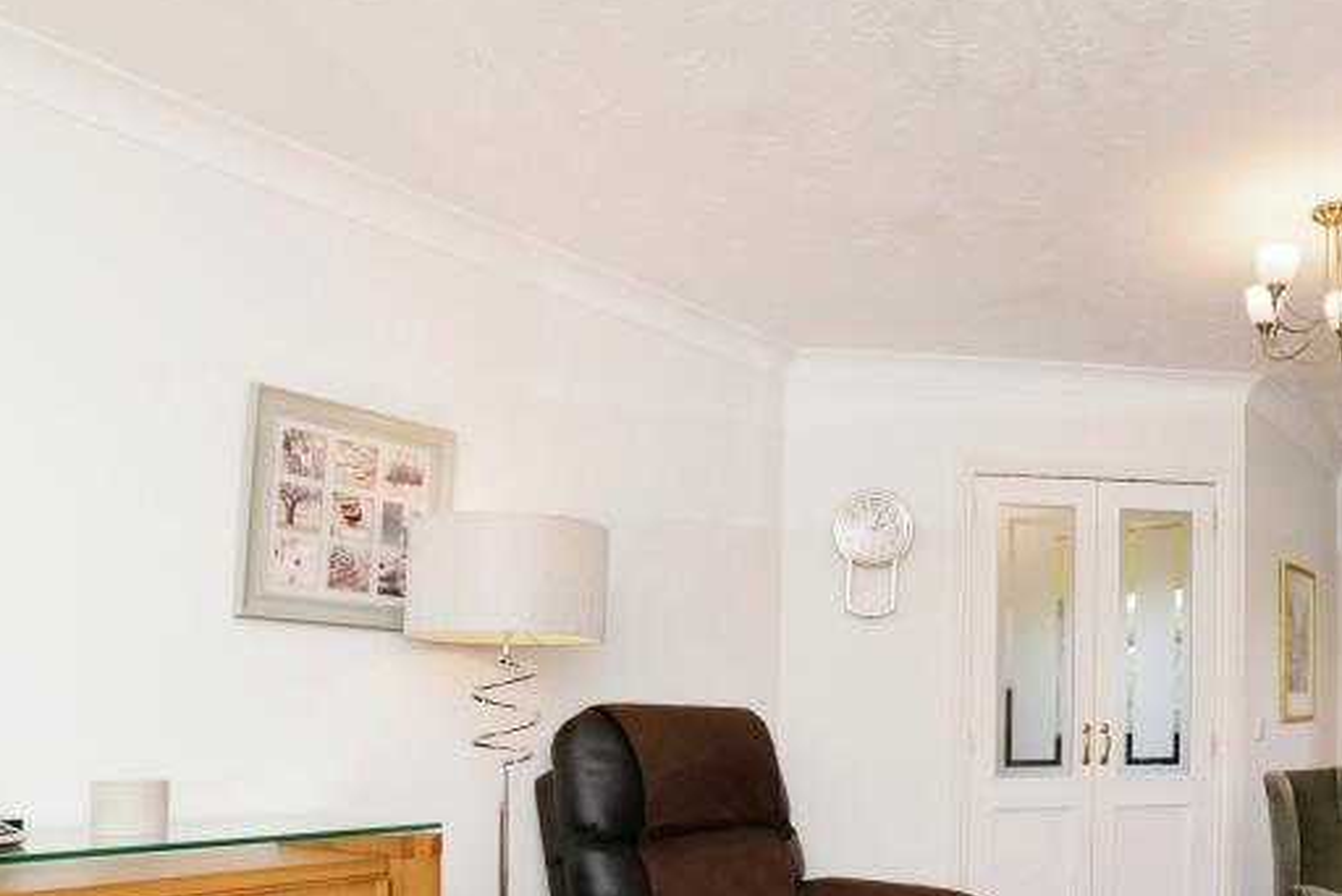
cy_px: 755
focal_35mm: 28
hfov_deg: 63.5
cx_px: 915
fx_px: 1044
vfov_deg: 43.6
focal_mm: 14
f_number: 6.3
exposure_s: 1/60
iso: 400
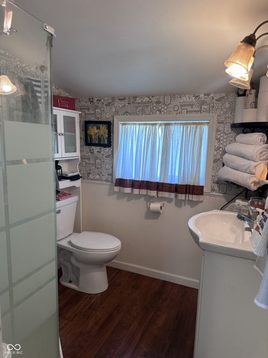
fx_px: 248
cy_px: 179
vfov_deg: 71.6
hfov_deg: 56.8
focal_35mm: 24
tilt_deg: -9.1
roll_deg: -2.4
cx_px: 134
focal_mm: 6.86
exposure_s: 1/60
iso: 160
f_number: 1.78
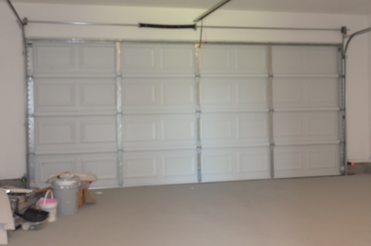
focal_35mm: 42
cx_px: 178
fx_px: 432
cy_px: 108
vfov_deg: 31.7
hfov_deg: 46.5
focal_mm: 18
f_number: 3.5
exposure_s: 1/30
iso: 800
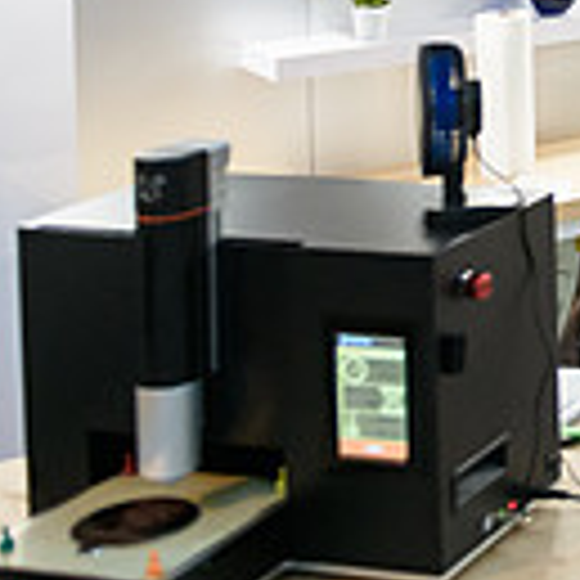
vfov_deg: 16.5
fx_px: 1877
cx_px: 1156
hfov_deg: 14.6
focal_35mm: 99
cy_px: -205
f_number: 3.2
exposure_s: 1/125
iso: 1600
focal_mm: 26
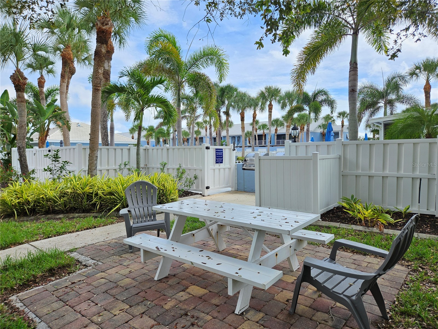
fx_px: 291
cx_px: 219
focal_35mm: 23
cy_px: 164
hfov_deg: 73.9
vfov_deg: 58.9
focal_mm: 5.4
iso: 25
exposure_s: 1/1182
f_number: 1.8
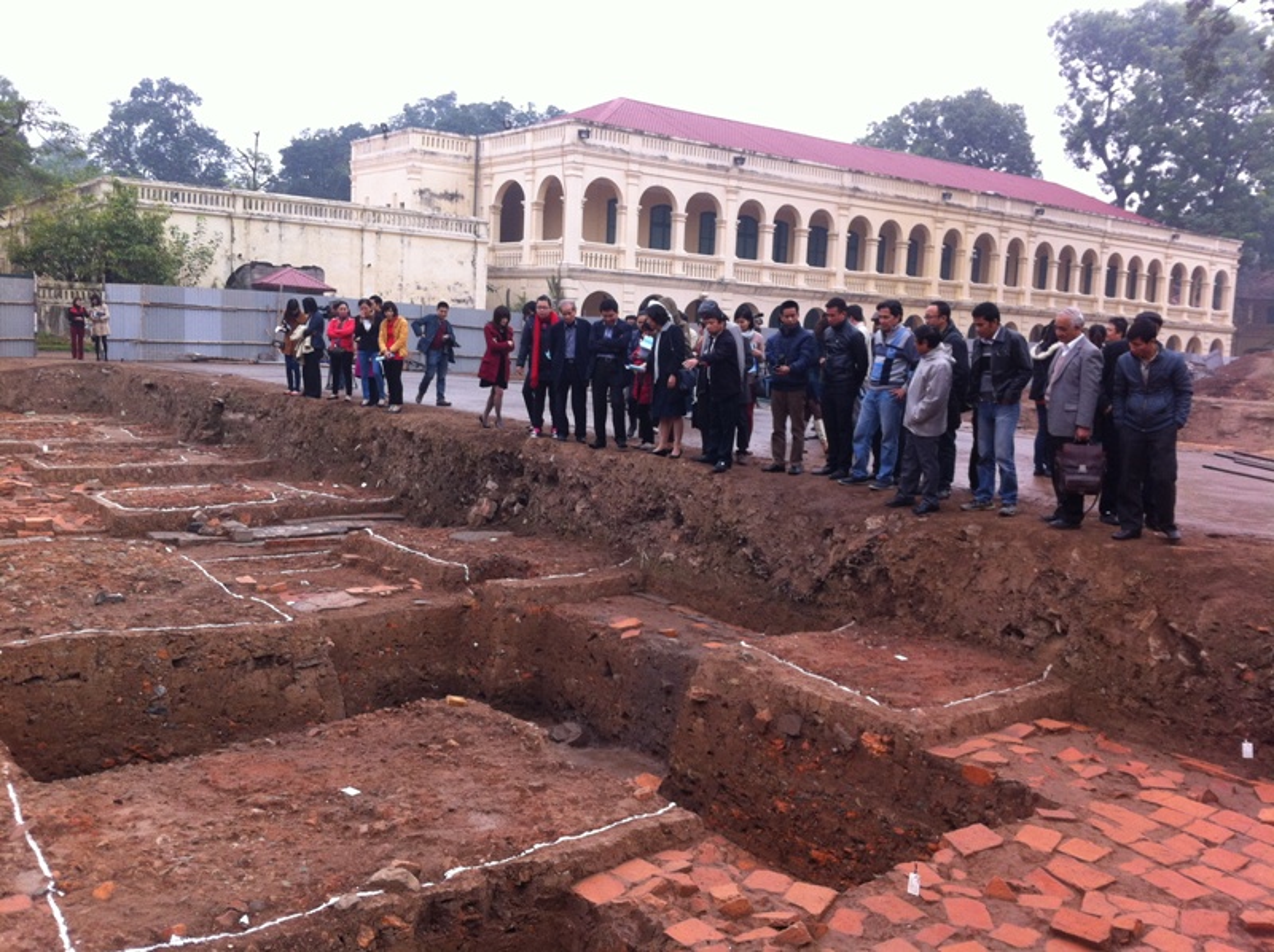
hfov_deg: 52.7
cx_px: 637
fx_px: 1287
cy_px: 476
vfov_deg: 40.6
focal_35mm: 35
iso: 100
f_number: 2.8
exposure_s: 1/120
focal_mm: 3.85
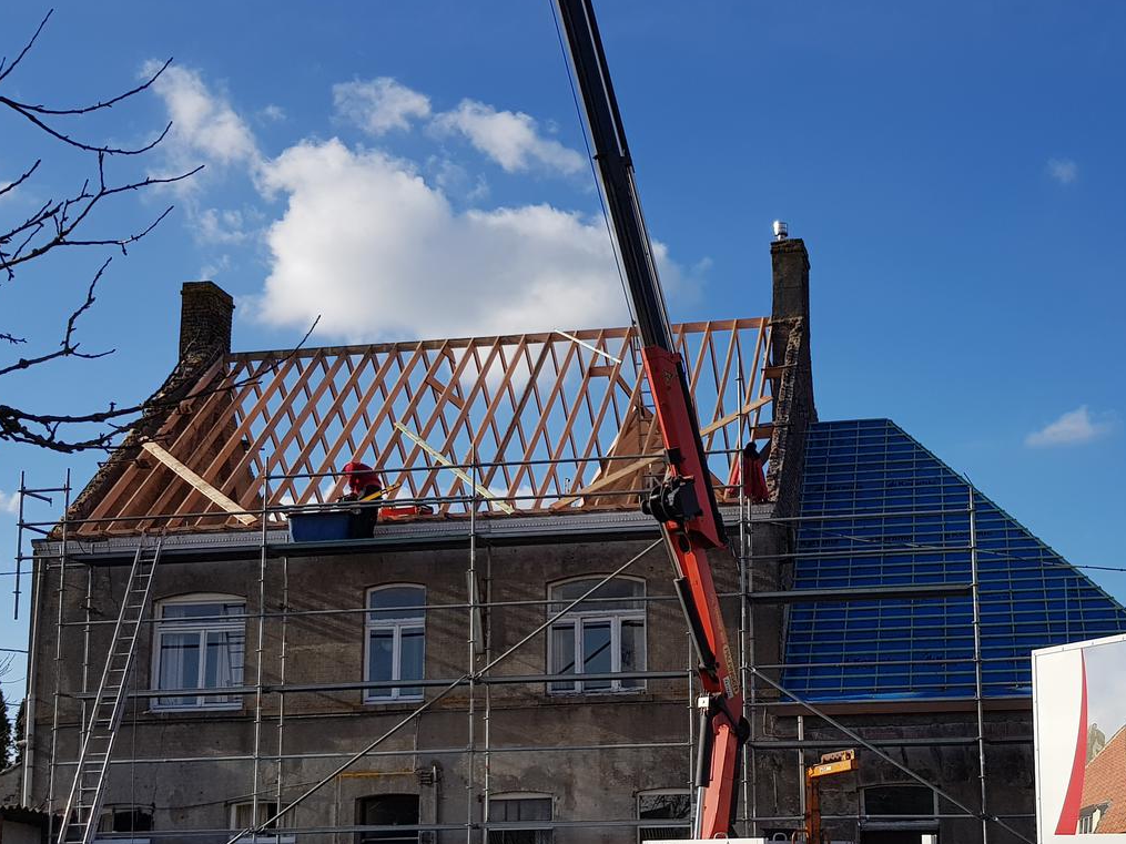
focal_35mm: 41
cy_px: 582
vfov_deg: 34.7
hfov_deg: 45.4
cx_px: 698
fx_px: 1334
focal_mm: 4.2
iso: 40
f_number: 1.7
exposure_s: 1/2752
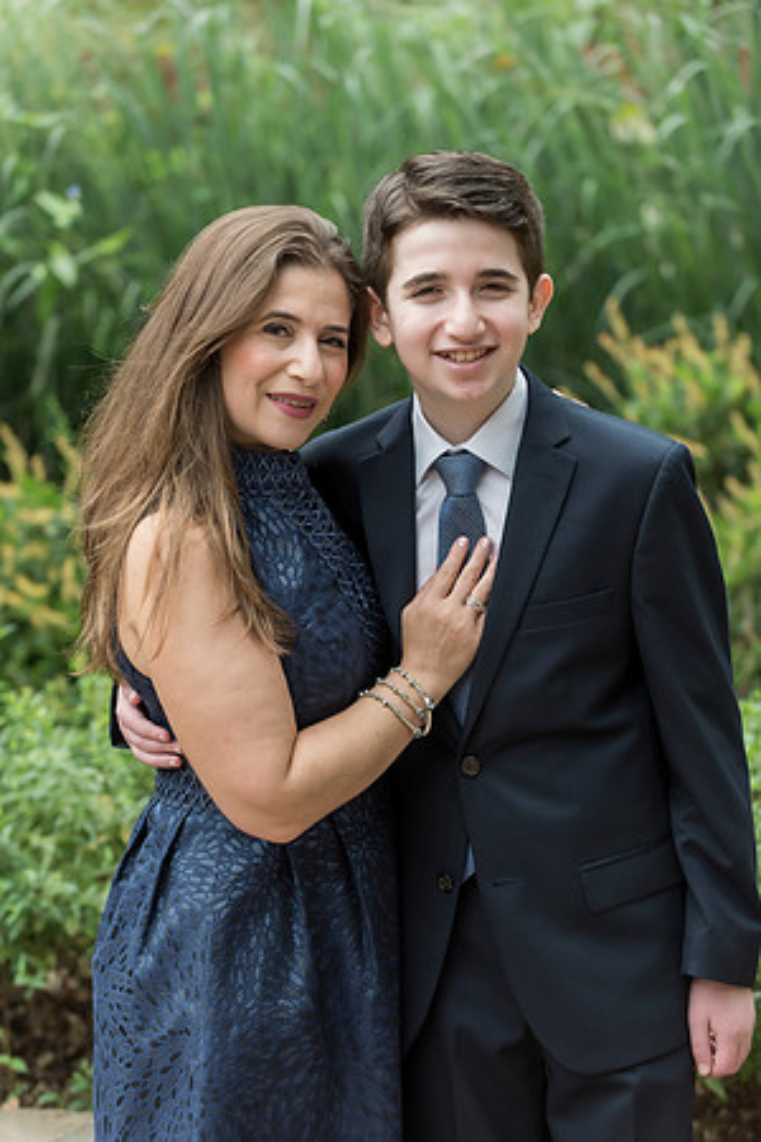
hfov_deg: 11.8
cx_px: 380
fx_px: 3678
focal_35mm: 116
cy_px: 571
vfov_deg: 17.6
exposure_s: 1/500
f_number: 3.5
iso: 400
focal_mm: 116
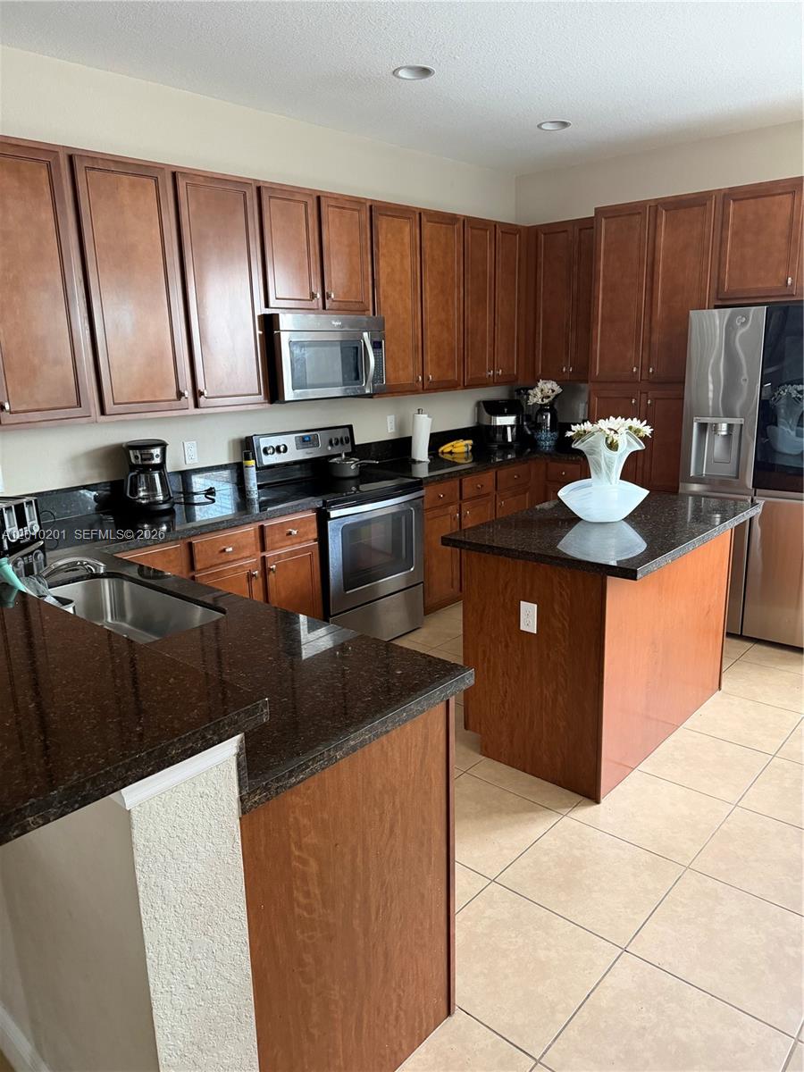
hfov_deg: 56.8
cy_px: 536
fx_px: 743
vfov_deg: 71.6
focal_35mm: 24
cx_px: 402
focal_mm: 6.76
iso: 500
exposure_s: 1/60
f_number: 1.78
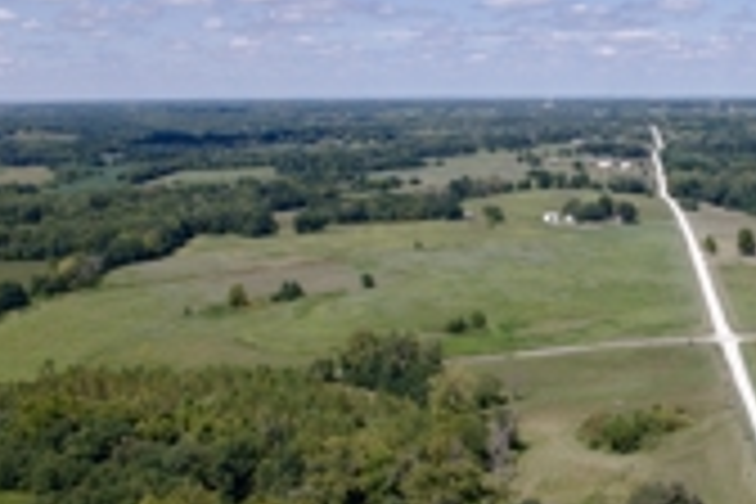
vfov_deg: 22.9
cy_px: 338
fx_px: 1239
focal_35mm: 59
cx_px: 608
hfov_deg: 33.0
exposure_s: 1/120
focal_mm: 8.38
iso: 100
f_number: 2.8
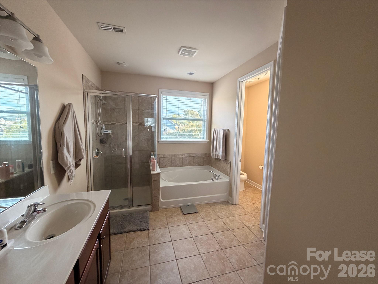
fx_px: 153
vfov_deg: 85.7
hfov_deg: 102.1
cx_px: 189
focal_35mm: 14
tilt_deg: -5.4
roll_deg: -1.8
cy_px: 142
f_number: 2.2
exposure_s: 1/121
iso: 320
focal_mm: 2.22
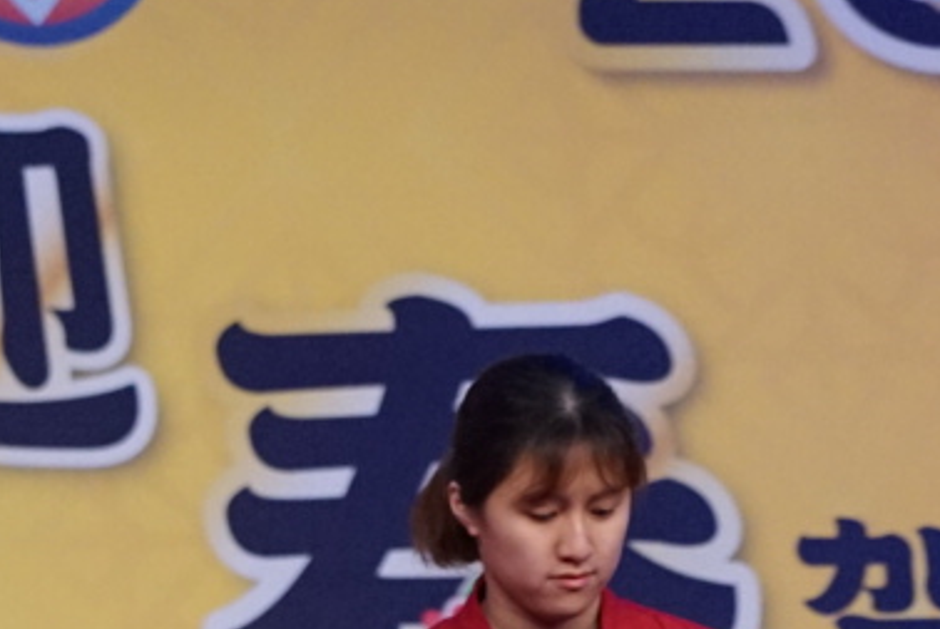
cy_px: 709
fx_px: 18534
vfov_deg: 1.9
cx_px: -10
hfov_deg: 2.9
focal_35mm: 709
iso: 4000
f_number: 4
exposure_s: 1/640
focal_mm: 166
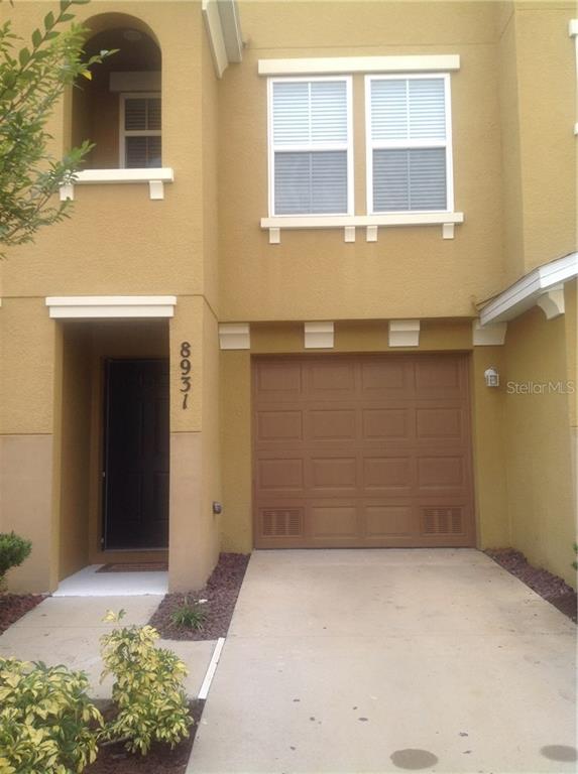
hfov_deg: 40.6
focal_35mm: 35
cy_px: 387
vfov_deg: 52.7
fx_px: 782
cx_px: 289
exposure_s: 1/318
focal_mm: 4.28
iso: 50
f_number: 2.4
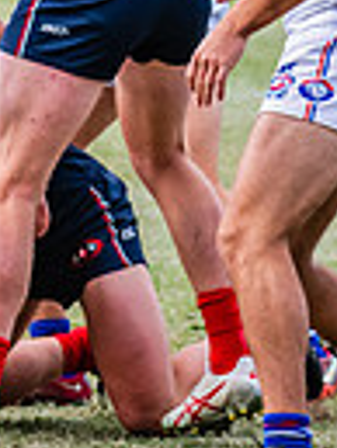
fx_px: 12324
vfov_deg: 2.1
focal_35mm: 951
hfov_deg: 1.6
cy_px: 106
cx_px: 125
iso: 800
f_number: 5.6
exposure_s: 1/1600
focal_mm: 170
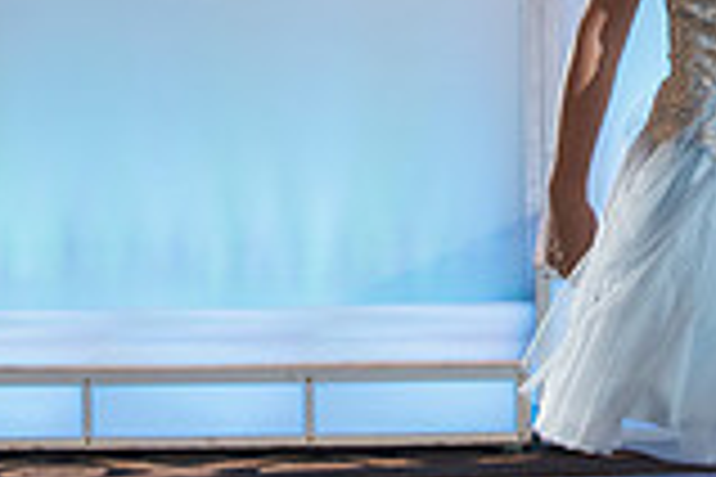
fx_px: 5210
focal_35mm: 262
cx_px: 774
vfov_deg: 5.2
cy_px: -71
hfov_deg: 7.8
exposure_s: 1/80
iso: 1600
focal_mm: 70
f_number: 4
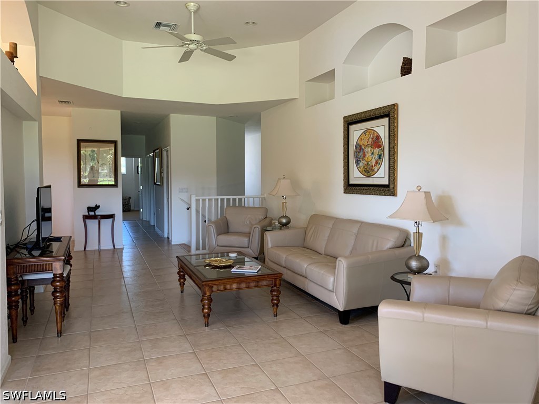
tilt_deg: -3.7
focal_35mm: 26
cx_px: 270
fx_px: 405
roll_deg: -0.1
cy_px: 202
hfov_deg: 67.3
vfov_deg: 53.1
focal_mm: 4.25
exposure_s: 1/60
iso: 160
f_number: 1.8
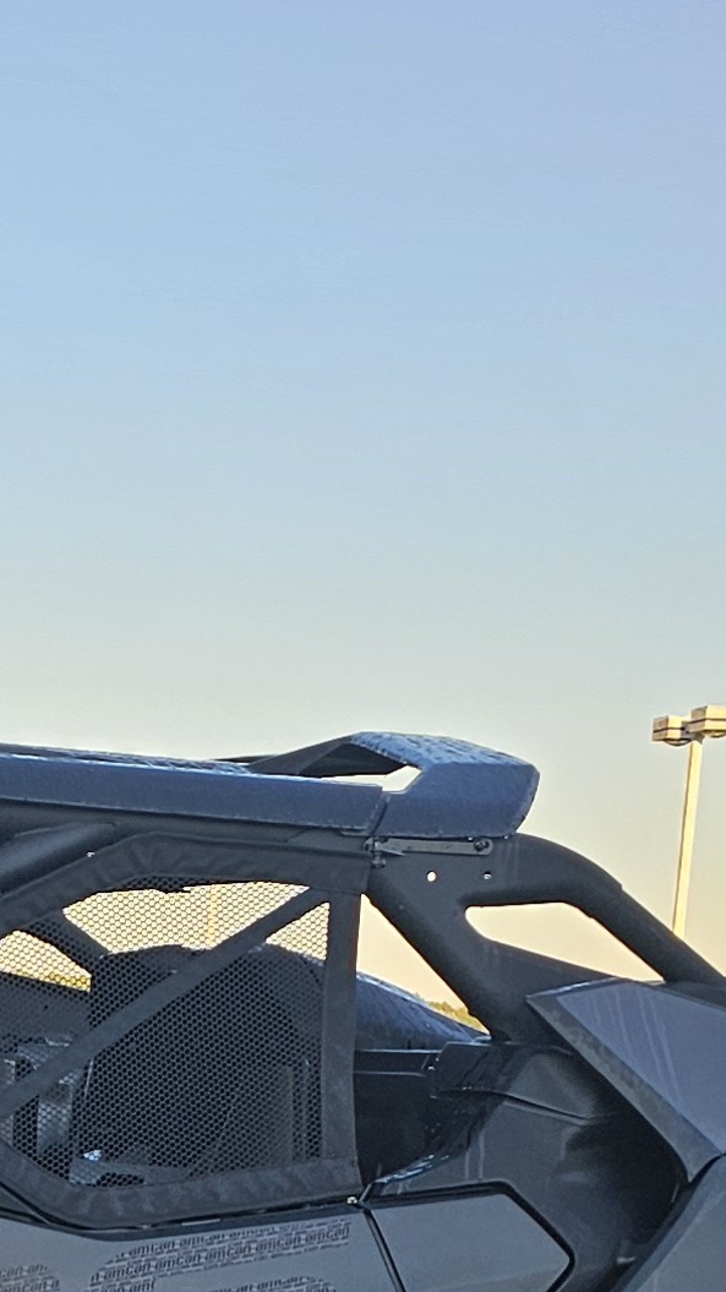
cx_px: -655
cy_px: 1636
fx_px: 3253
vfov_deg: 20.7
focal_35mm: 95
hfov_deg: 11.6
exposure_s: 1/180
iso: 16
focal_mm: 6.3
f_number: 1.7
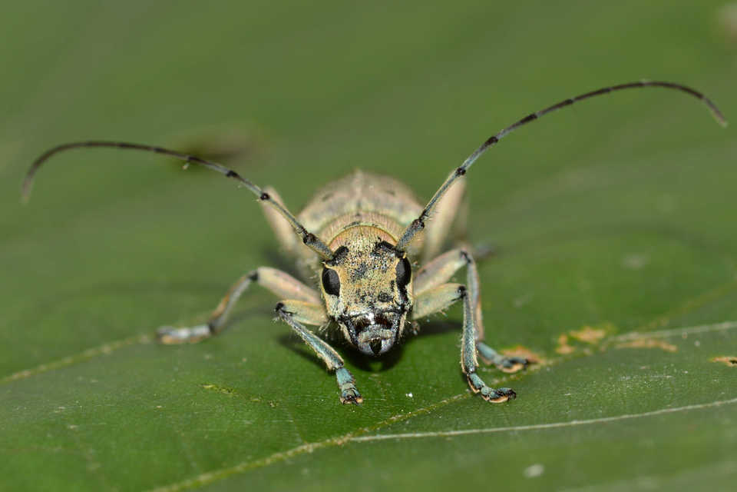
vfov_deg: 9.1
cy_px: 246
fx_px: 3071
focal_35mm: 150
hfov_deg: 13.7
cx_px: 368
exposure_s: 1/200
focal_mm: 100
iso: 100
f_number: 18
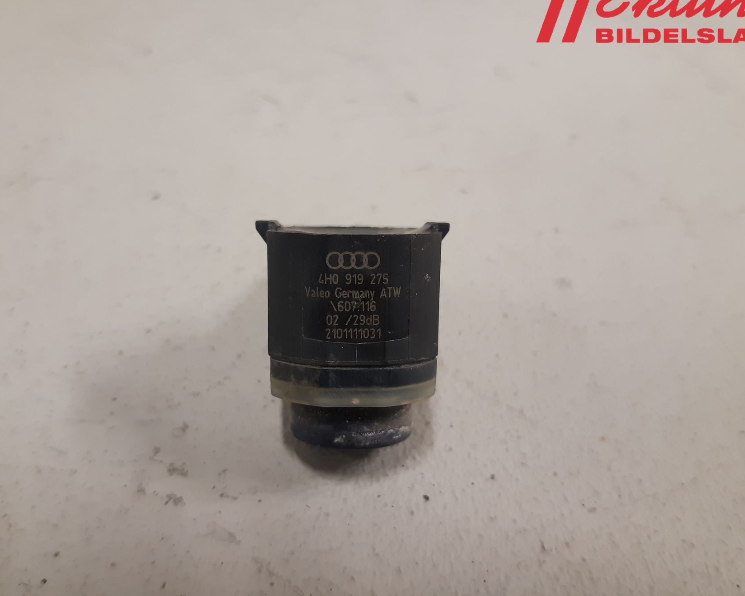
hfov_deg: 57.2
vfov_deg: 47.1
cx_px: 354
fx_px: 683
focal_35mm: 31
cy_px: 309
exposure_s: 1/50
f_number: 1.7
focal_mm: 3.93
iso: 200
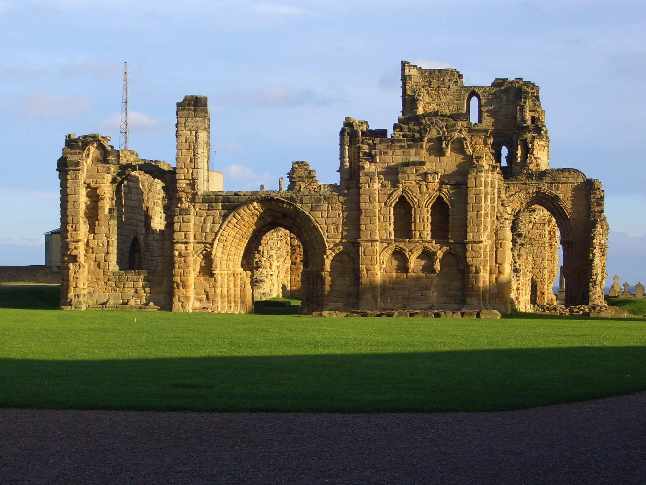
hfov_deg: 26.3
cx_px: 323
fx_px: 1381
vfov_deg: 19.9
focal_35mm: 74
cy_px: 242
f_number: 6.2
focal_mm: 12.2
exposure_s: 1/125
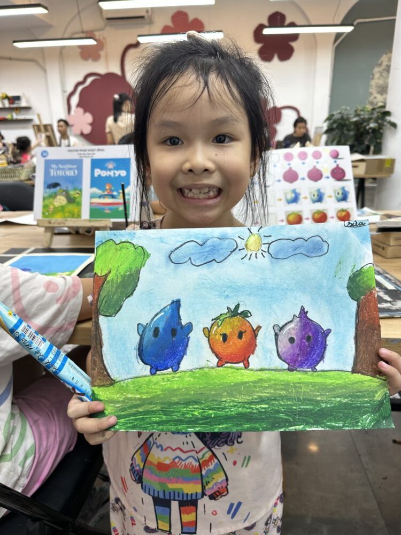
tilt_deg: -18.6
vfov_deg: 71.6
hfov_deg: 56.8
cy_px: 268
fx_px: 371
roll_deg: +0.1
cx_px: 200
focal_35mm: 24
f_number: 1.78
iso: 64
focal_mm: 6.86
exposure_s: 1/100
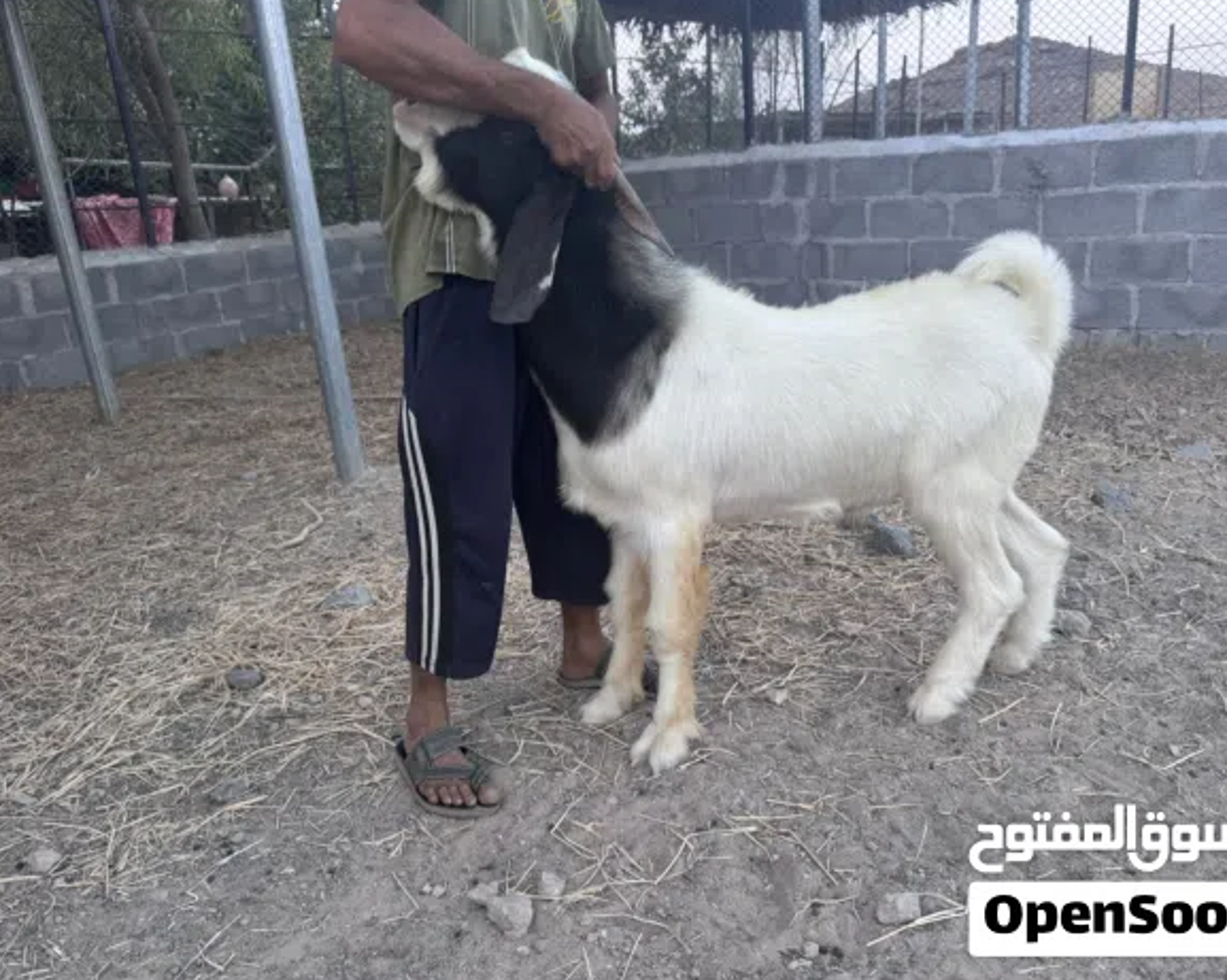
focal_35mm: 26
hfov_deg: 66.0
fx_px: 944
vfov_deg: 54.9
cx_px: 649
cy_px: 497
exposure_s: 1/121
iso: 100
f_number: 1.78
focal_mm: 6.76
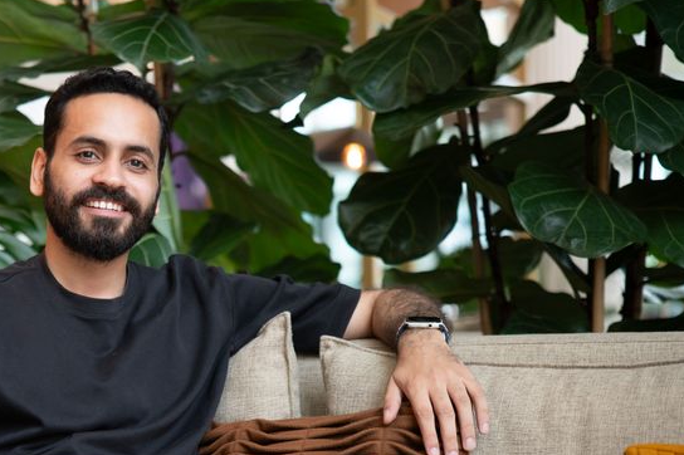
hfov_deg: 24.2
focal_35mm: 81
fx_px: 1538
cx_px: 47
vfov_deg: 16.7
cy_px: 350
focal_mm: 35
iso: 200
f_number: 1.4
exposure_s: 1/250
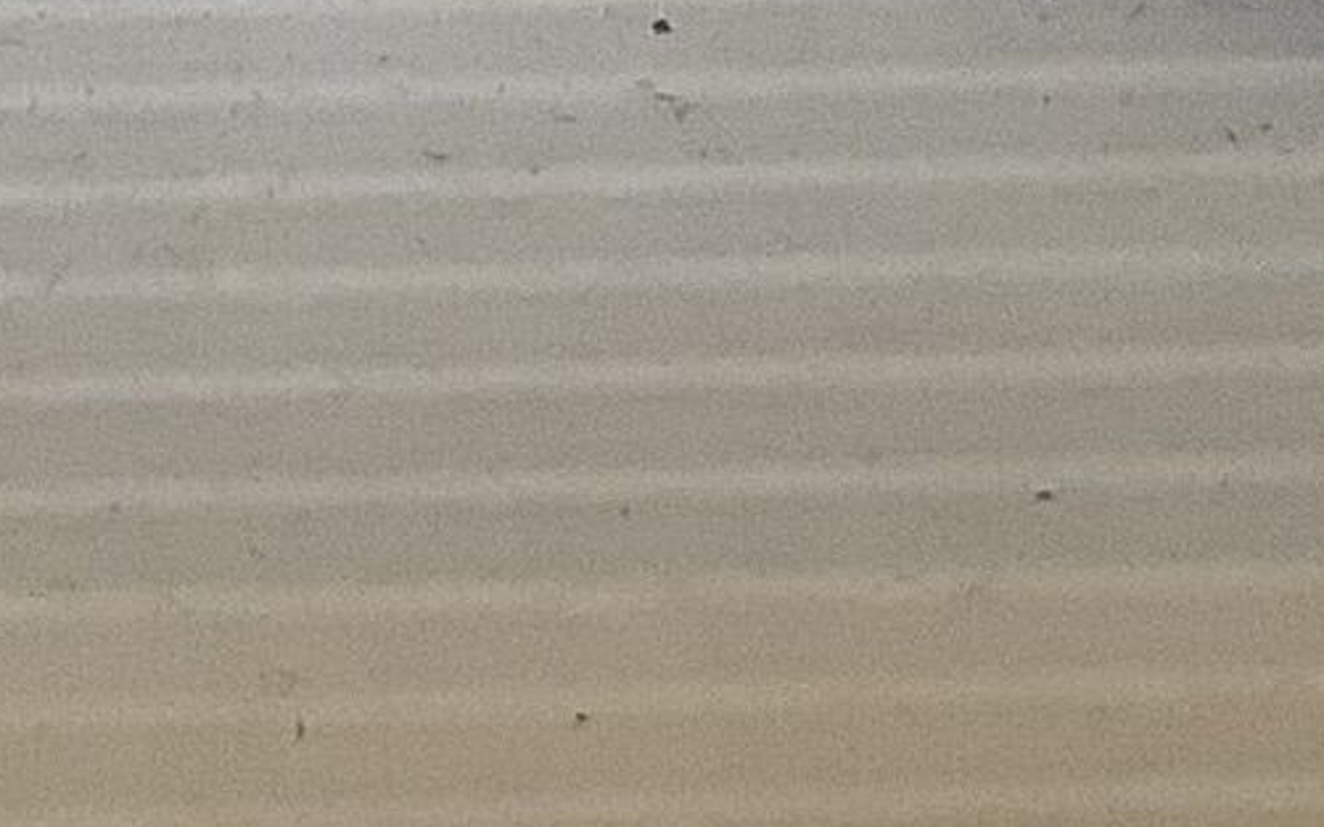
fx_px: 7721
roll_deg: +0.3
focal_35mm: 214
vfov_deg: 5.7
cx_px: -333
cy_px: -1831
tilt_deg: -29.4
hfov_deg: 9.6
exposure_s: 1/50
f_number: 2.4
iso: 50
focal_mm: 3.3
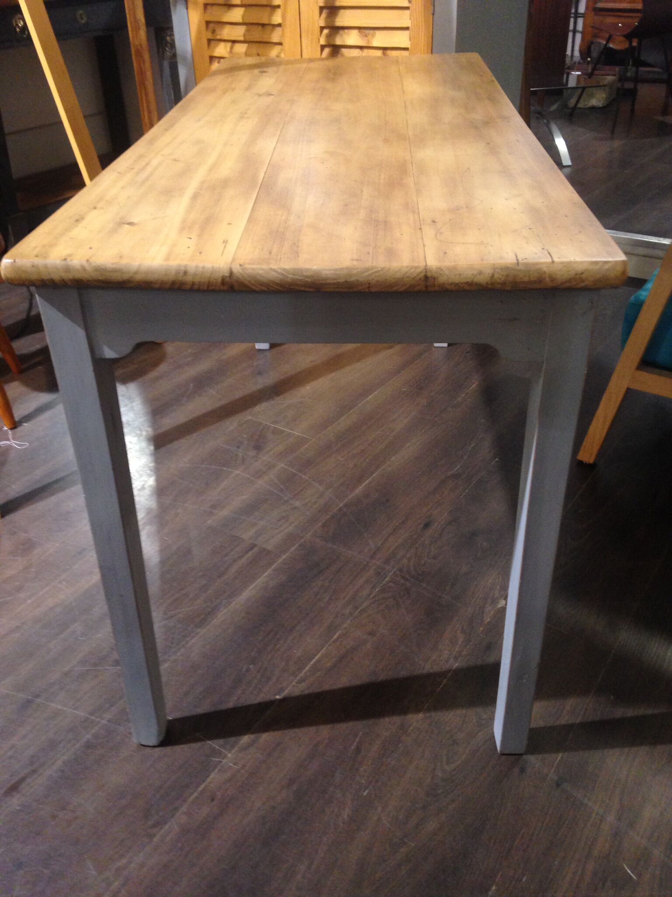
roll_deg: +1.3
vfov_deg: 55.4
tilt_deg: -32.7
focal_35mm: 33
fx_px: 854
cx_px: 336
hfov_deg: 42.9
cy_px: 448
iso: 200
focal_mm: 4.12
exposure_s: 1/20
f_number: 2.4
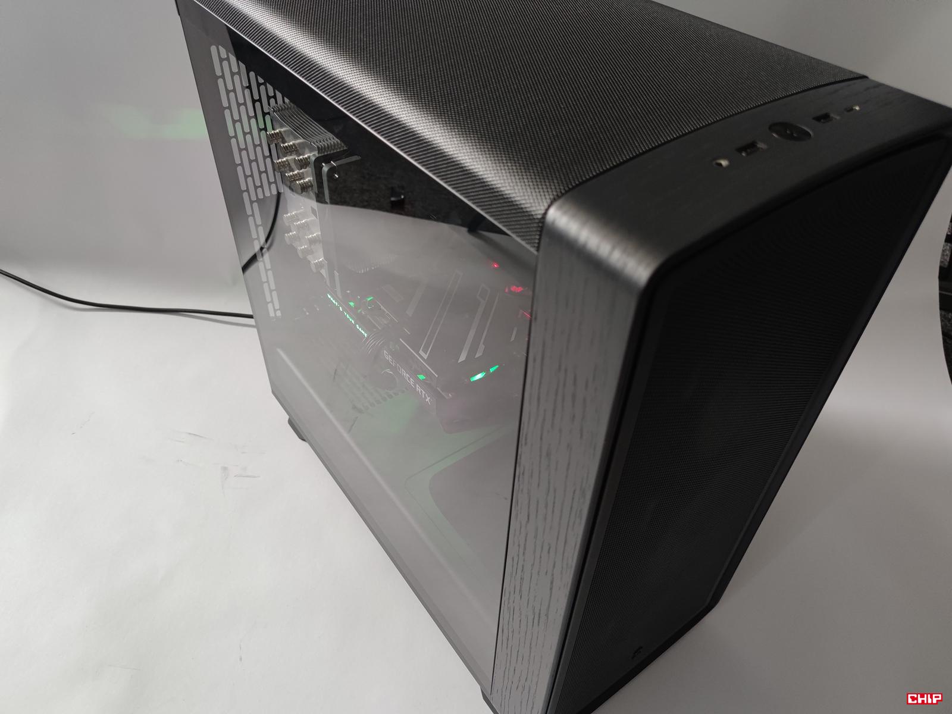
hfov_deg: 69.4
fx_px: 688
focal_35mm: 25
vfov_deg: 54.9
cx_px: 476
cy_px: 357
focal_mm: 6.78
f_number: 1.85
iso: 663
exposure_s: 1/50
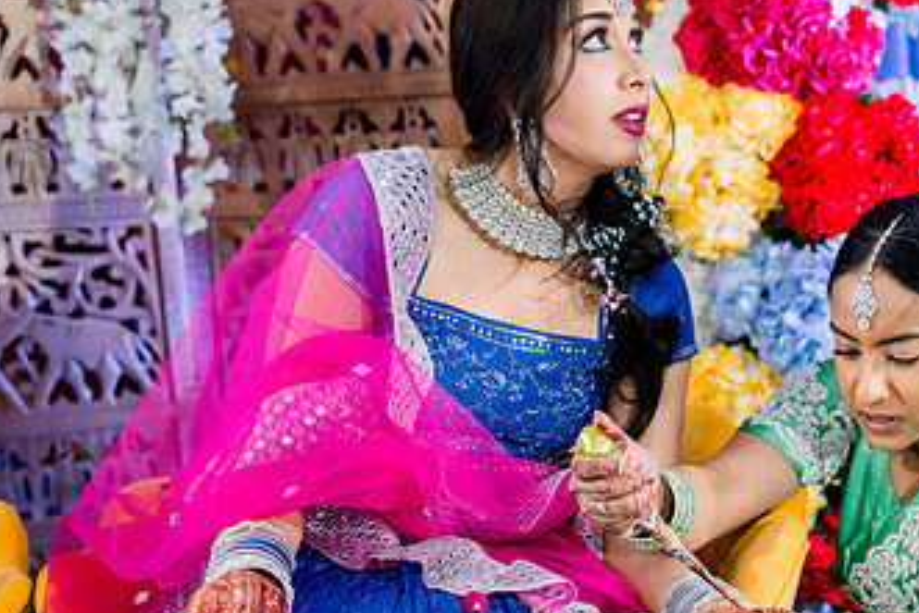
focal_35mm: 77
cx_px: 744
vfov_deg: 17.7
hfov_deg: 25.8
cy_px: 431
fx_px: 1966
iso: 1250
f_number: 2.8
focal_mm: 44
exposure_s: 1/125
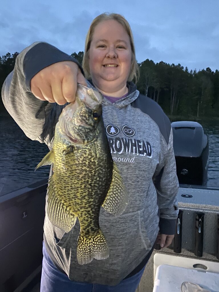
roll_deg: -1.1
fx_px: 219
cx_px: 110
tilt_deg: -7.7
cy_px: 146
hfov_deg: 53.1
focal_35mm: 26
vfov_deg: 67.3
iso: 1000
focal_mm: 4.25
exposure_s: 1/15
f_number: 1.8
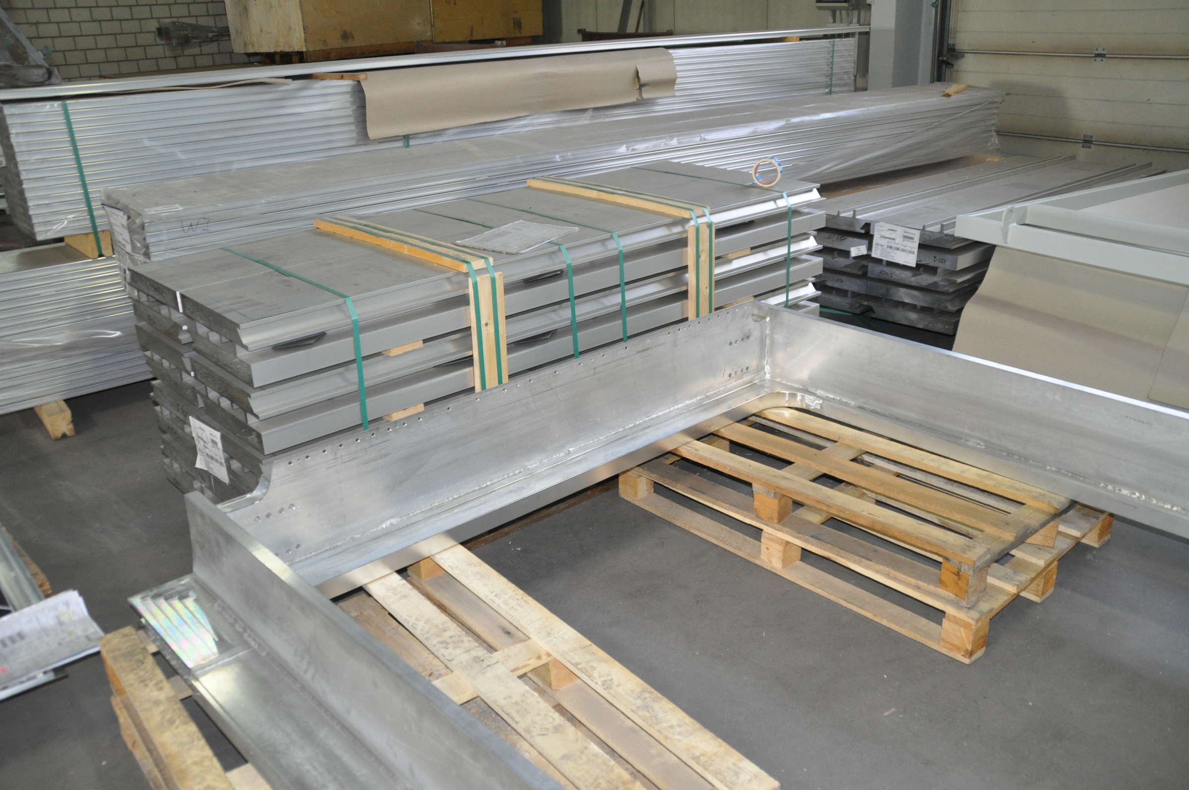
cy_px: 395
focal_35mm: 33
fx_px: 1089
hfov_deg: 57.3
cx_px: 594
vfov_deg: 39.9
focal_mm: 22
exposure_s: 1/80
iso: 800
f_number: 3.5
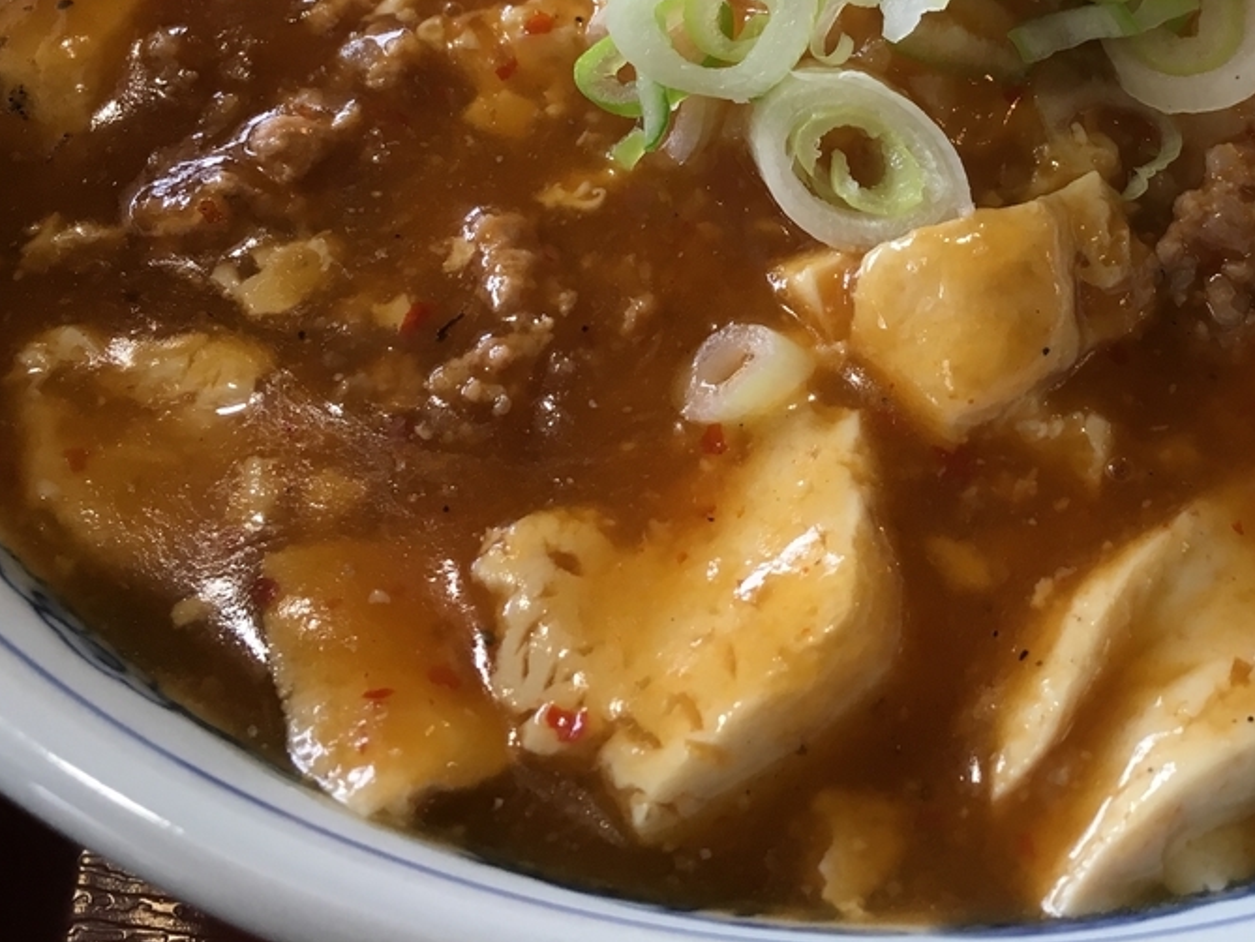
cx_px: 925
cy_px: 107
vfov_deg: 27.1
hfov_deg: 36.1
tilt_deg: -54.2
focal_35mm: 52
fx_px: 1886
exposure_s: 1/30
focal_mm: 4.15
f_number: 2.2
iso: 25
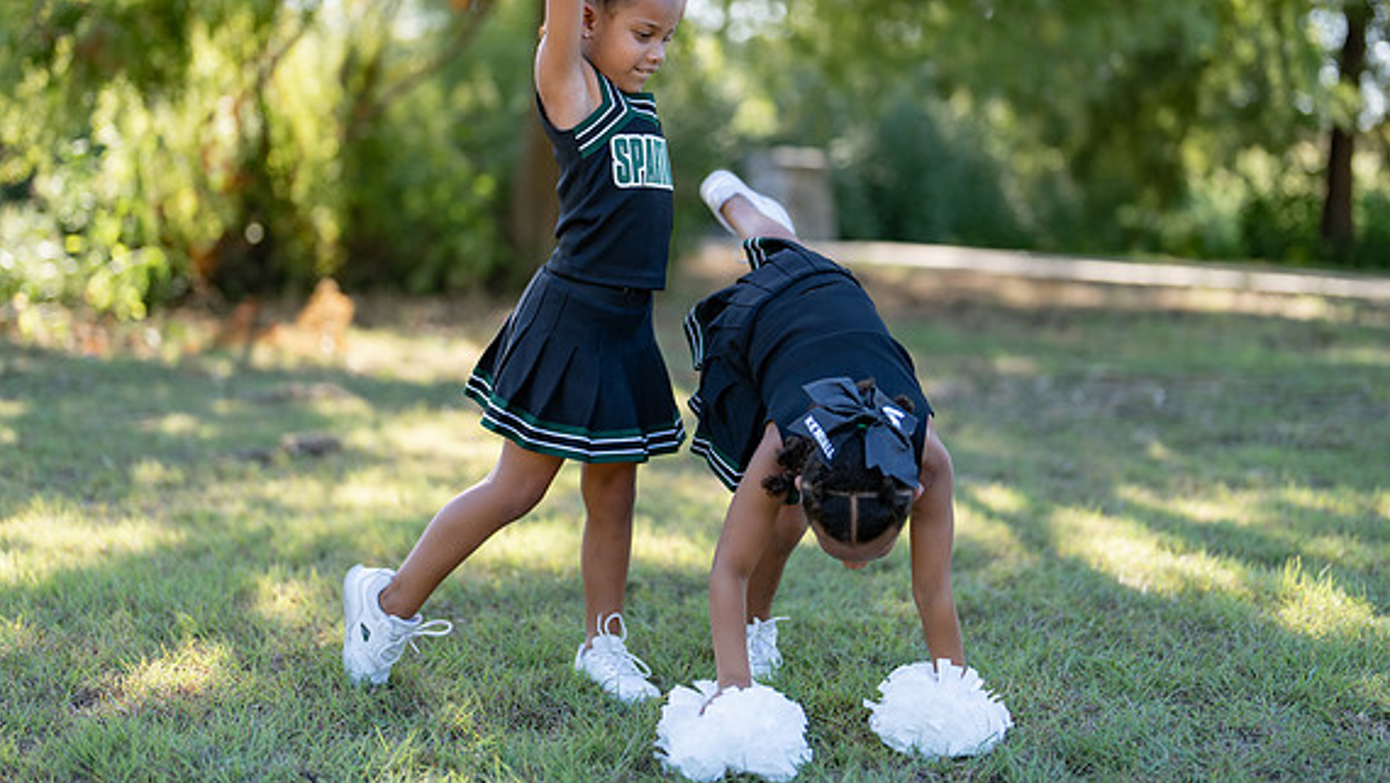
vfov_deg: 20.7
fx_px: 2138
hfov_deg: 36.0
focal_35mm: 58
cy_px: 285
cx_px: 705
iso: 100
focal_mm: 50
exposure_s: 1/1600
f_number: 1.2
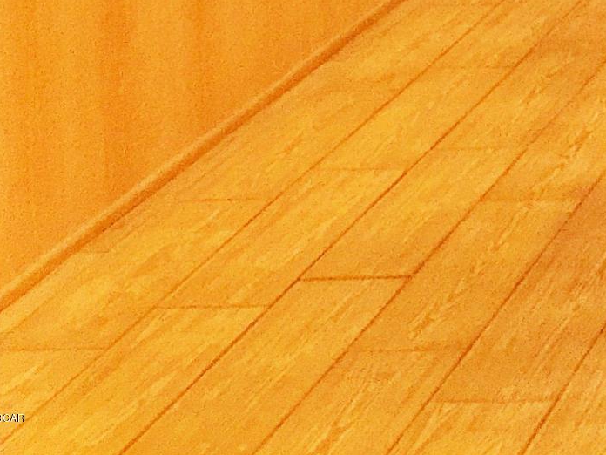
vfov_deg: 10.7
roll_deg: -0.3
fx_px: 2188
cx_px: 1262
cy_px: -501
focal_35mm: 125
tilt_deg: -4.6
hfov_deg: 13.3
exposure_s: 1/15
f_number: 2.2
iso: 125
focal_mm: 4.15
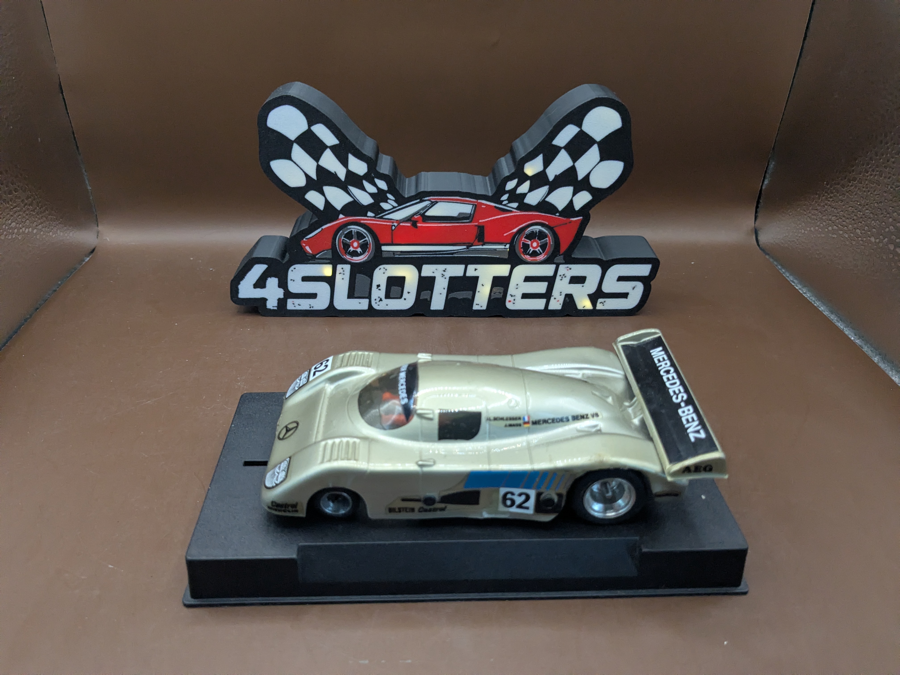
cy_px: 338
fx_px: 702
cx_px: 450
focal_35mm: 27
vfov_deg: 51.4
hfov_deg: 65.3
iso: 660
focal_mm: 4.38
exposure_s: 1/99.9
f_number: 1.73
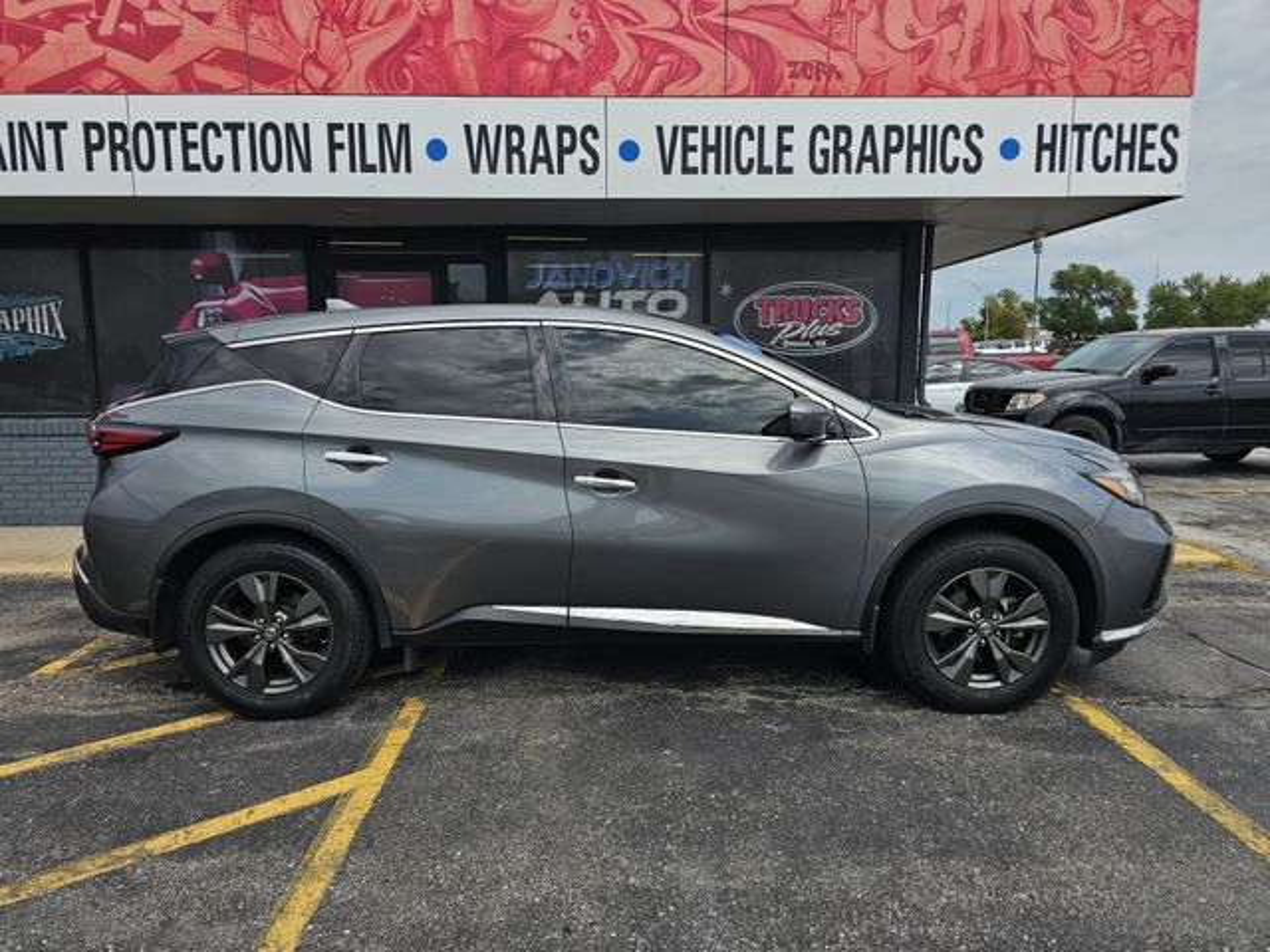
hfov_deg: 73.9
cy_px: 476
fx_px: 844
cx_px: 635
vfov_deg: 58.9
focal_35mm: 23
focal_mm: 6.3
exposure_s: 1/779
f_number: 1.7
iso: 10
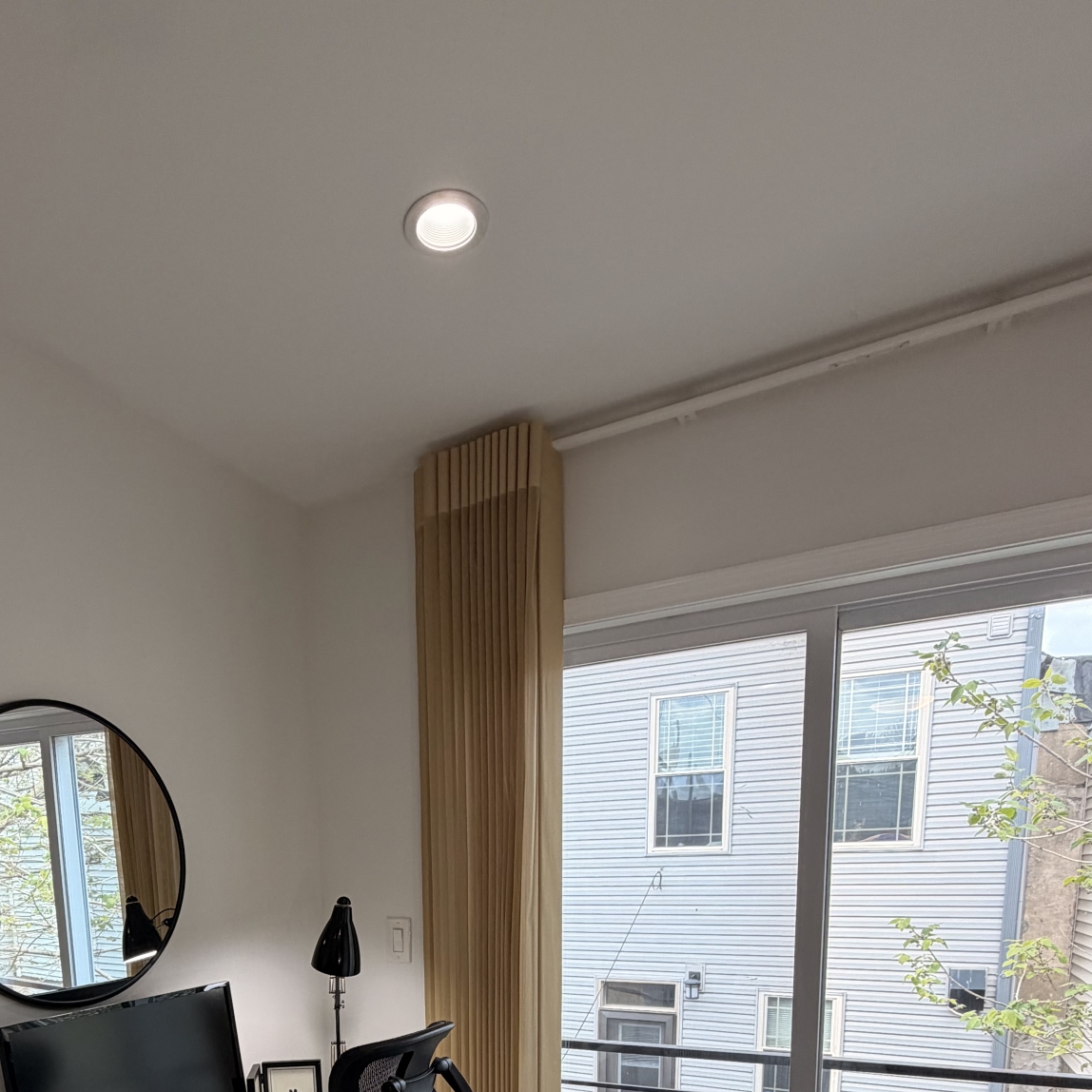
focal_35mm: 23
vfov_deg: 57.4
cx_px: 418
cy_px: 991
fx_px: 821
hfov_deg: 66.4
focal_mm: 2.22
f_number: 2.2
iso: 64
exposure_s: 1/120
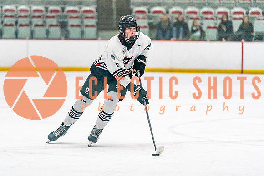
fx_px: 1510
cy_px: 86
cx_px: 111
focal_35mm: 206
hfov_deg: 10.0
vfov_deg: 6.7
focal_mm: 146
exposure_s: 1/1250
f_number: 2.8
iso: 3200
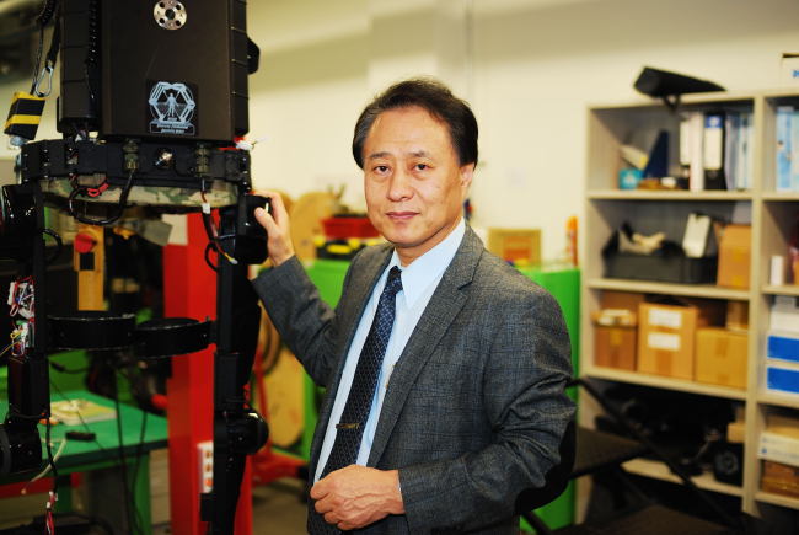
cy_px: 268
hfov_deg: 43.6
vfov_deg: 29.9
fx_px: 1000
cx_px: 400
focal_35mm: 45
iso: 125
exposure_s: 1/60
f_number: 1.4
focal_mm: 30
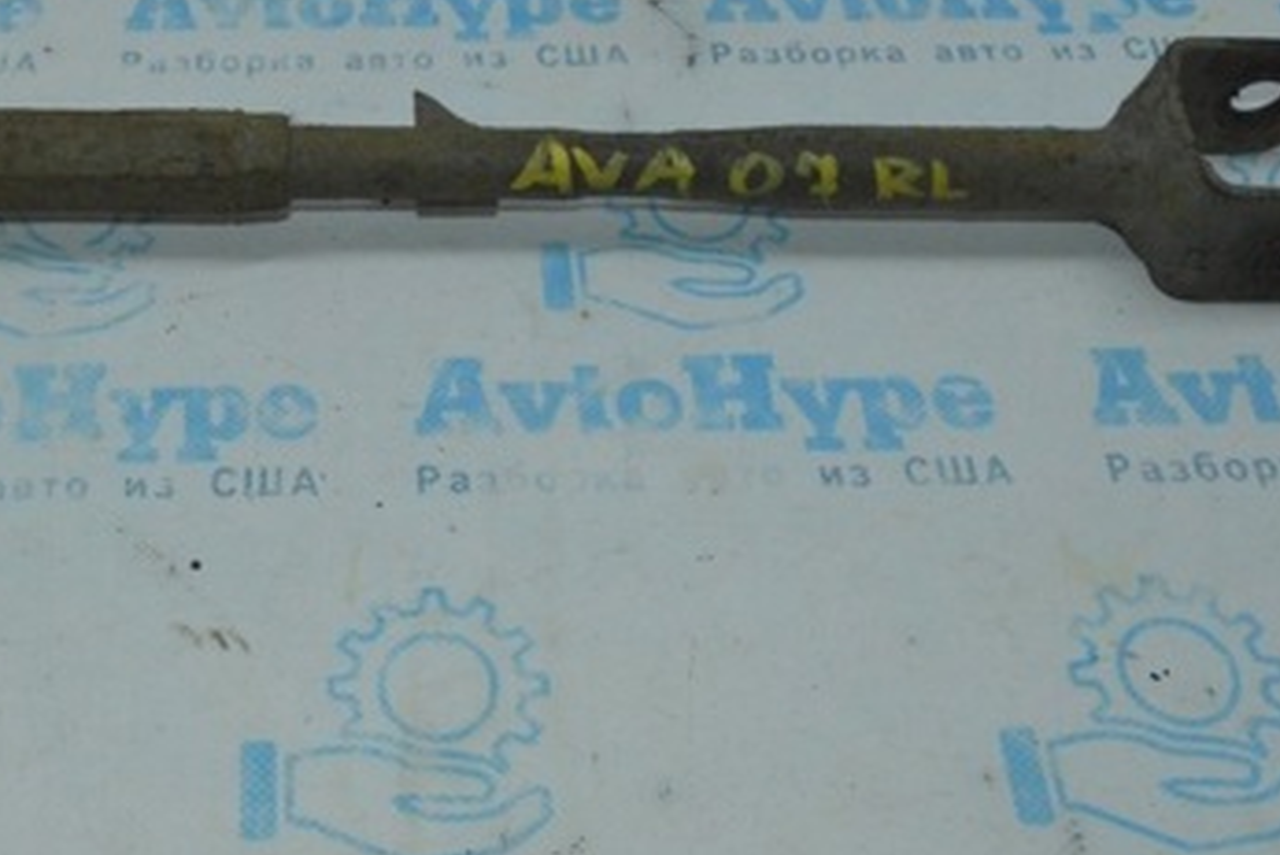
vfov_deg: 21.9
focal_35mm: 61
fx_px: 2170
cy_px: 139
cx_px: 244
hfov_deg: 31.9
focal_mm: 22
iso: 3600
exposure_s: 1/200
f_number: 16
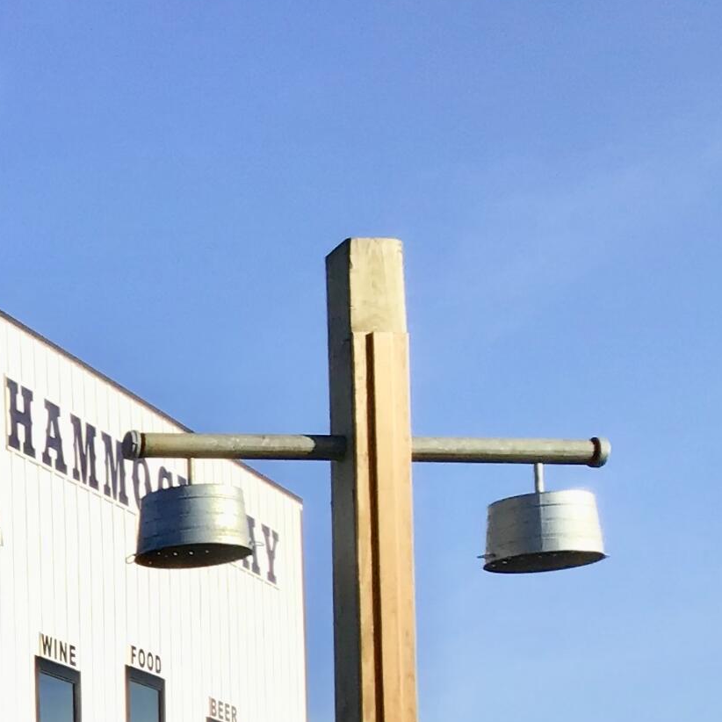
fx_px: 2360
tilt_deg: +4.4
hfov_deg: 15.1
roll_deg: +0.9
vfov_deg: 16.5
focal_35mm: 100
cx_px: -586
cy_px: 906
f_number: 2.4
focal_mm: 3.3
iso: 25
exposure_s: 1/1164
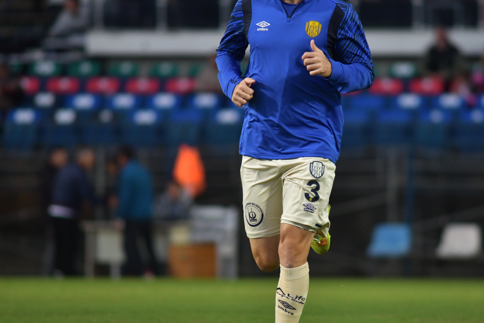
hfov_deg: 4.6
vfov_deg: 3.0
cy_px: 155
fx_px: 6090
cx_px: 286
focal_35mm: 453
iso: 1000
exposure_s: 1/1250
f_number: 4
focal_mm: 300
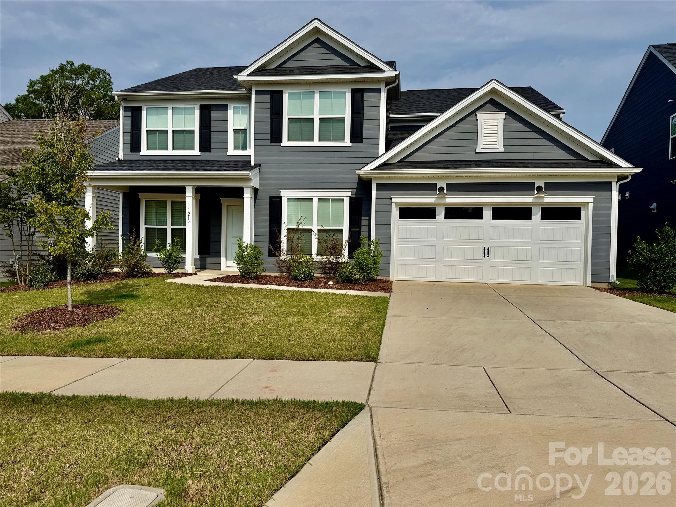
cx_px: 338
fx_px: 469
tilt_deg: -1.3
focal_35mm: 24
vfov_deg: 56.8
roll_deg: -0.8
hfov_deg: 71.6
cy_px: 254
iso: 80
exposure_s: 1/10309
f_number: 1.78
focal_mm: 6.76
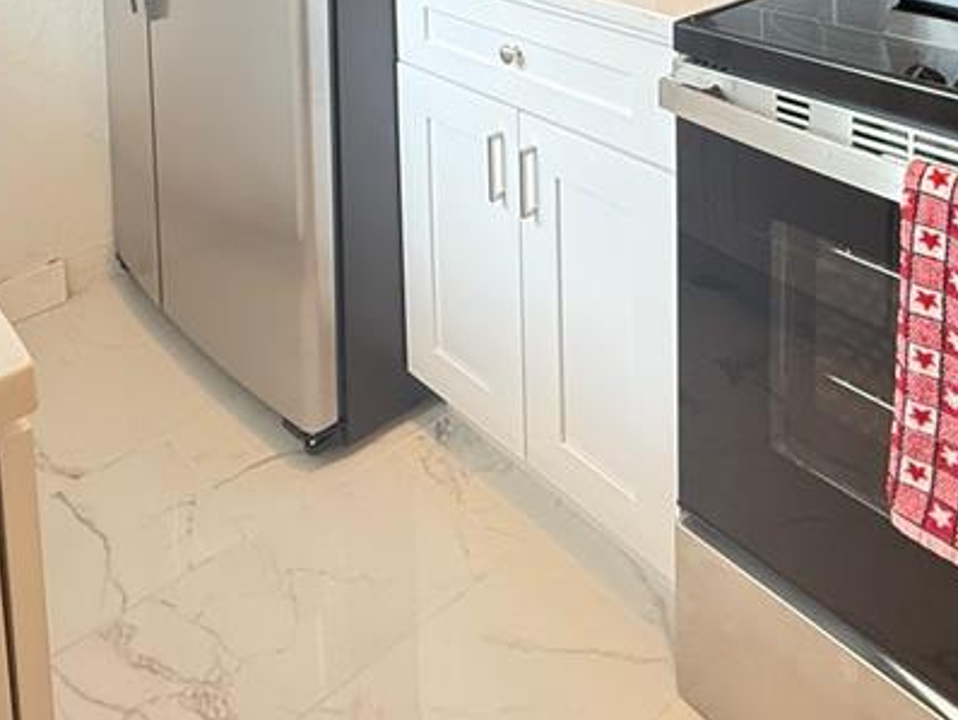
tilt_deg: -5.9
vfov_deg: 32.2
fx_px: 997
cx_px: 469
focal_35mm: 36
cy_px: -164
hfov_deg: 51.3
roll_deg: +1.6
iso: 500
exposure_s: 1/60
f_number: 2.2
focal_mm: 2.22
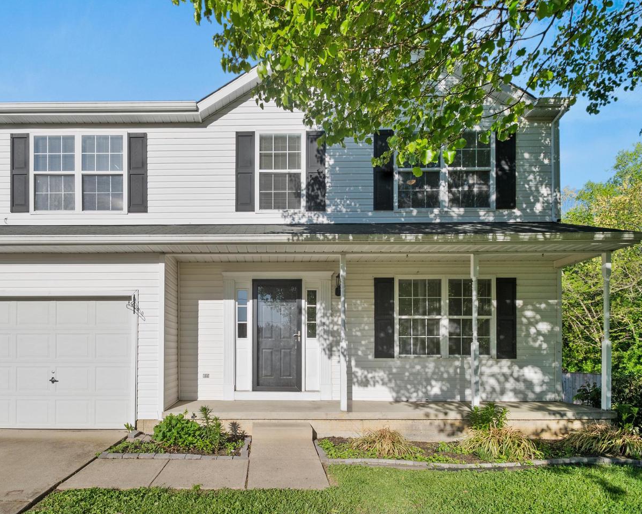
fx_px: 323
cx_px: 266
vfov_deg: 77.0
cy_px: 258
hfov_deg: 88.8
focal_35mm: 17
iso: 250
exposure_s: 1/160
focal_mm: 10
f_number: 9
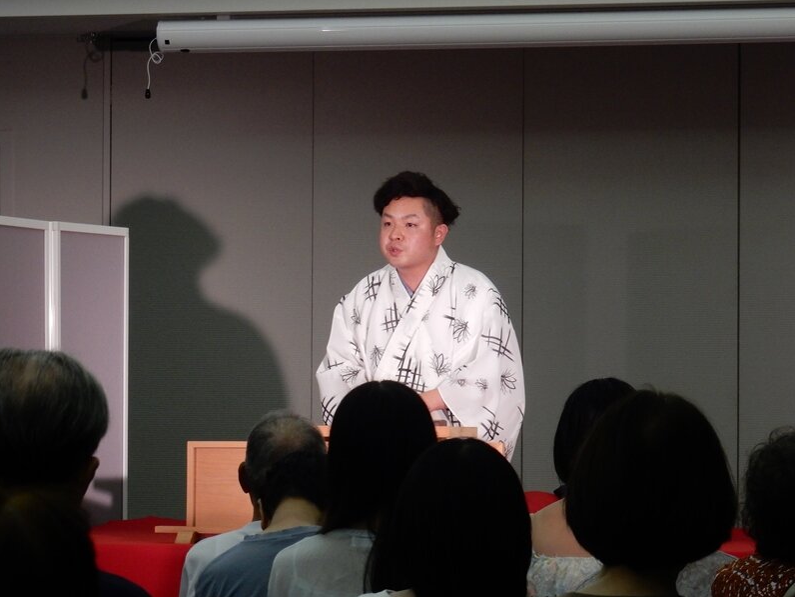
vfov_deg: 7.7
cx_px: 397
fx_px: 4455
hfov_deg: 10.2
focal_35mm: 194
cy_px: 298
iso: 400
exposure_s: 1/30
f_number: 6.7
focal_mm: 34.5
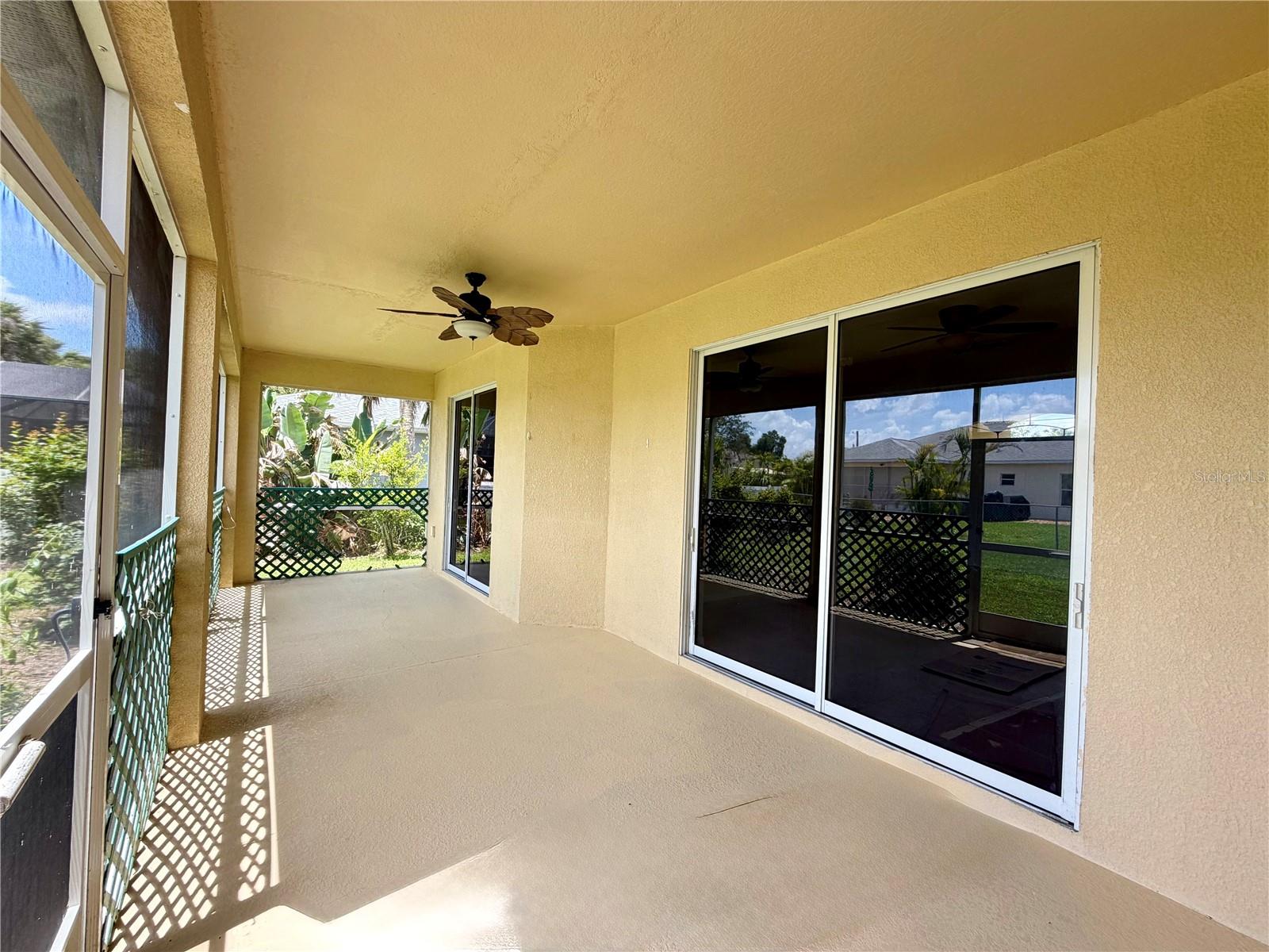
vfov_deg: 85.7
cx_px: 634
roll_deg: -1.2
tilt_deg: +0.2
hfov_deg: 102.1
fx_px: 513
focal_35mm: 14
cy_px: 476
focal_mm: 2.22
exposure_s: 1/182
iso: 40
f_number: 2.2
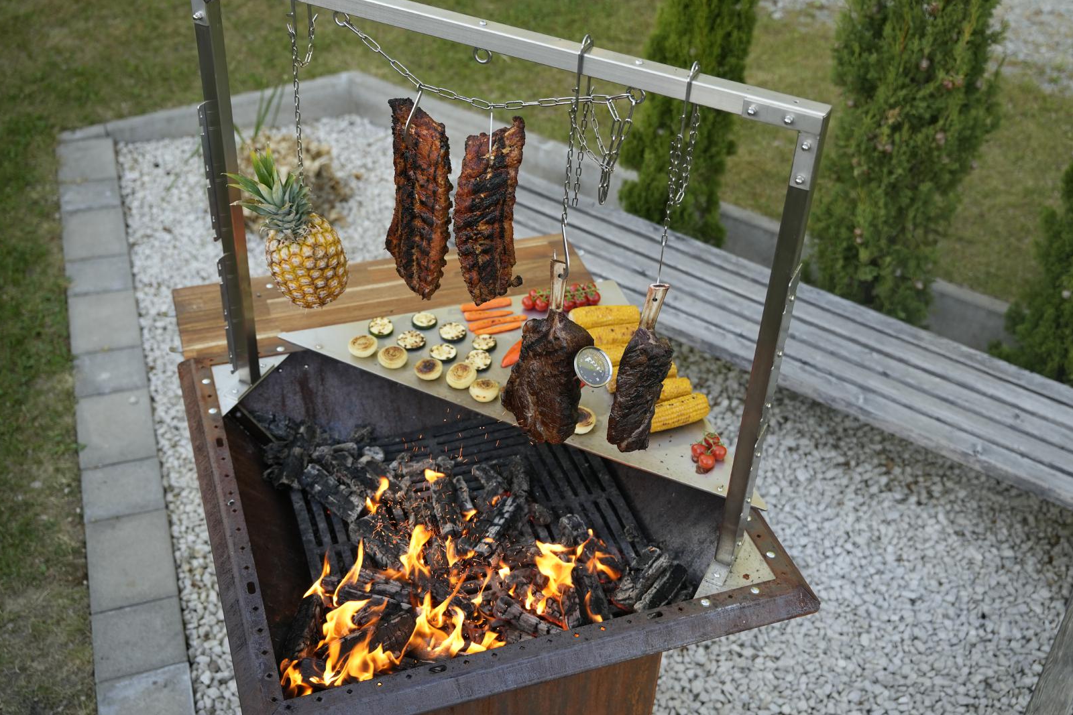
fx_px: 1252
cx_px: 550
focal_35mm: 42
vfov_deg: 31.9
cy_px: 341
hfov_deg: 46.4
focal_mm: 35
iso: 200
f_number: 3.2
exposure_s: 1/200
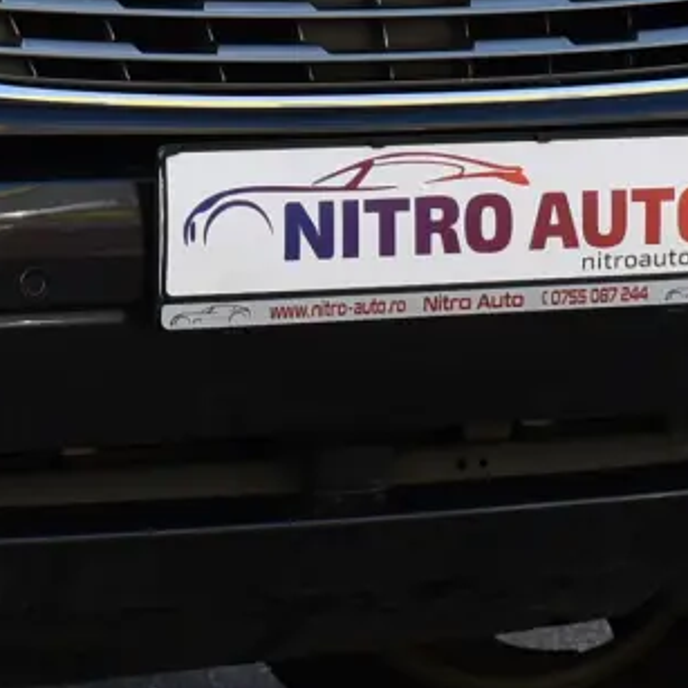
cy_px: -177
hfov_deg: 8.0
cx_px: -202
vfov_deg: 8.0
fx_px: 4835
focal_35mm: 215
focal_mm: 32
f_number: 7.1
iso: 200
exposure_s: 1/250
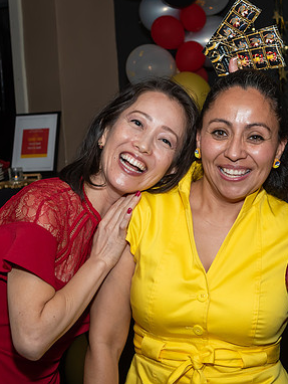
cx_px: 202
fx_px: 975
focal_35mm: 88
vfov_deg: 22.2
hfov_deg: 16.7
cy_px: 189
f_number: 5.6
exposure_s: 1/250
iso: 400
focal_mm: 35
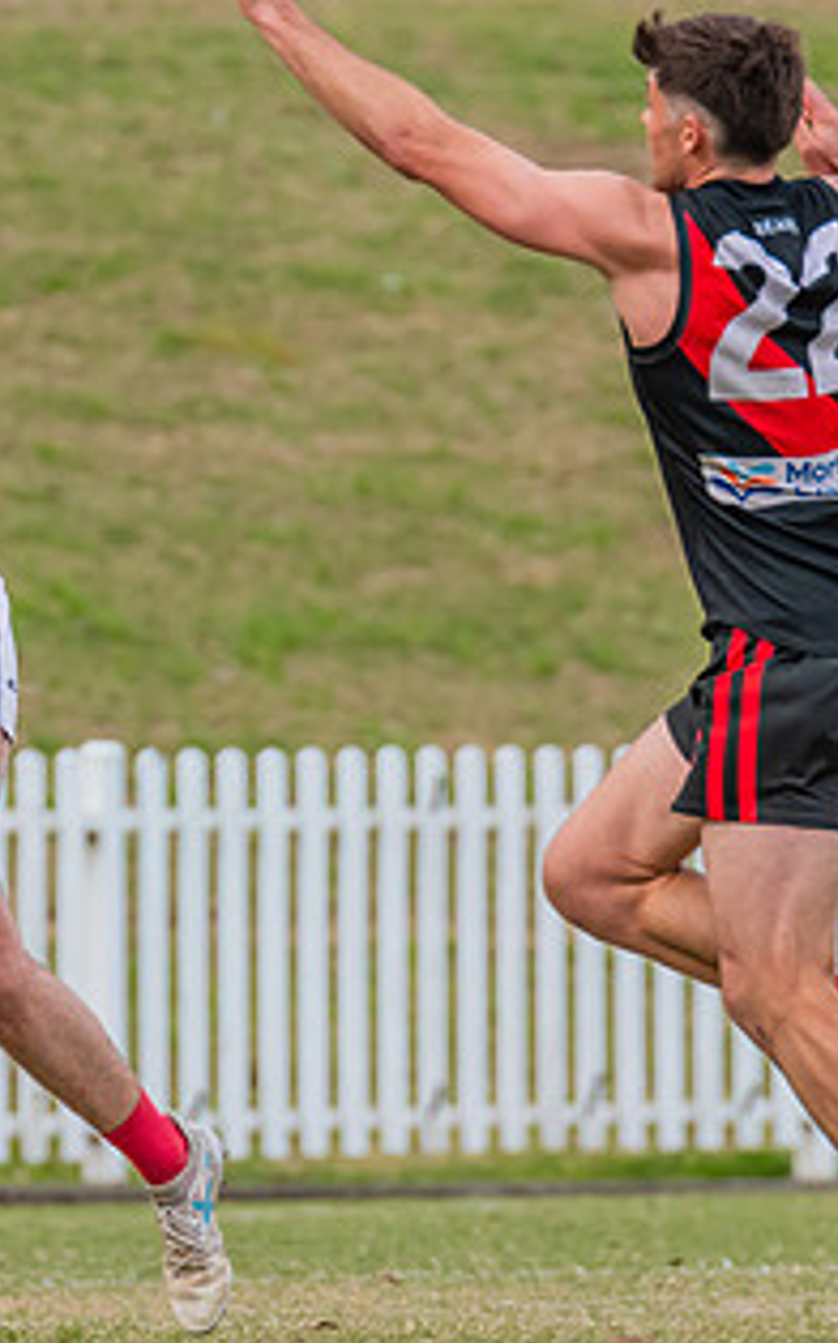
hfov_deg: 1.2
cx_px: 52
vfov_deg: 2.0
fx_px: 39208
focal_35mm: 1072
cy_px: 592
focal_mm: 420
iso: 800
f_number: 8
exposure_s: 1/1250
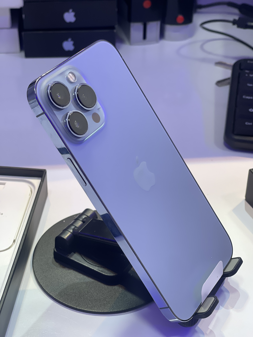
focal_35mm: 64
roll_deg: -1.7
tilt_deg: -35.8
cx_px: 126
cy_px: 168
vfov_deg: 30.3
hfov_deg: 22.9
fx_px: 624
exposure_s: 1/100
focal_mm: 7.5
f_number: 2.2
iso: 100
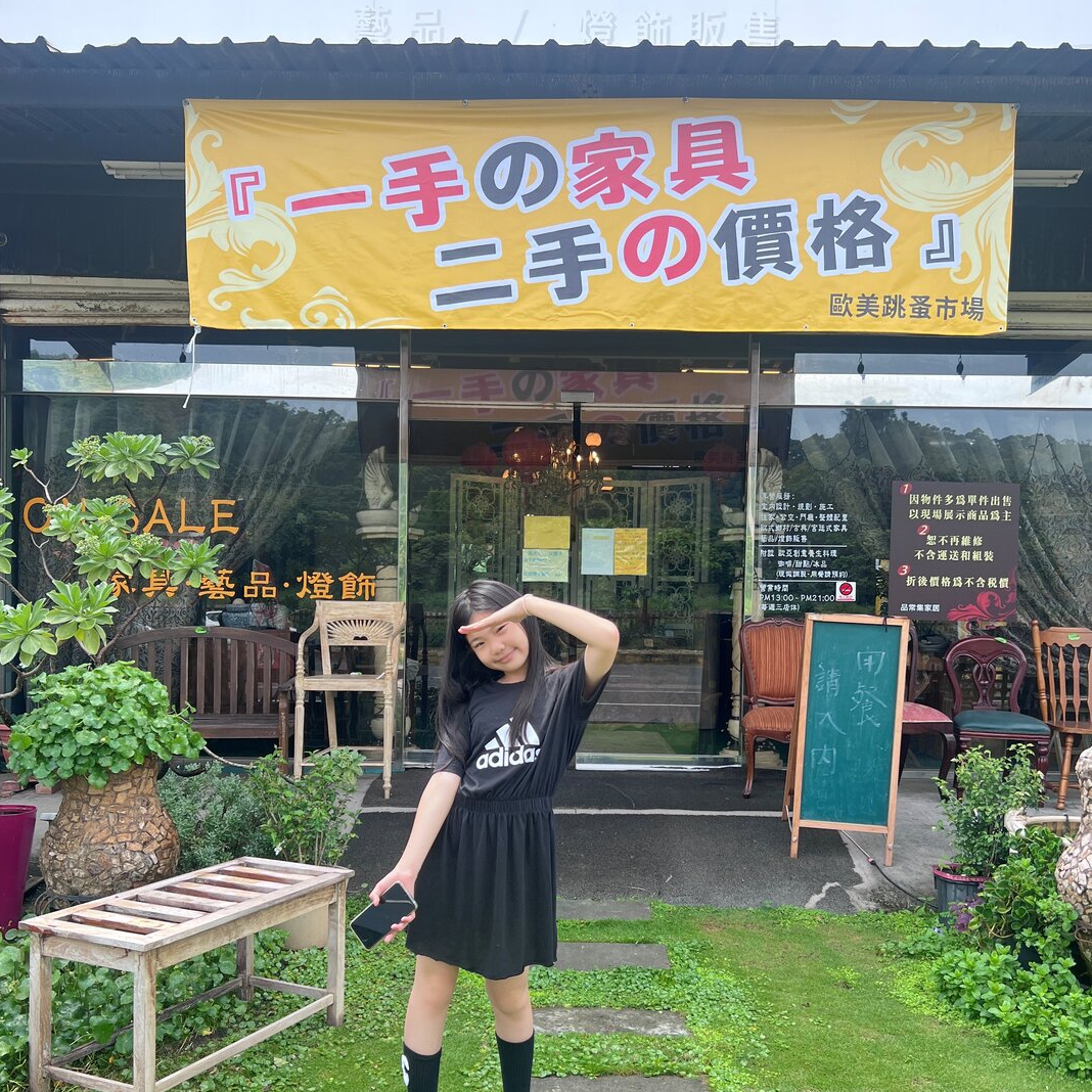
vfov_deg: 52.3
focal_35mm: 31
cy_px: 642
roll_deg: -1.8
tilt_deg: -2.1
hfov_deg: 52.5
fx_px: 1106
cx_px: 541
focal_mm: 5.7
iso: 50
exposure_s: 1/670
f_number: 1.5
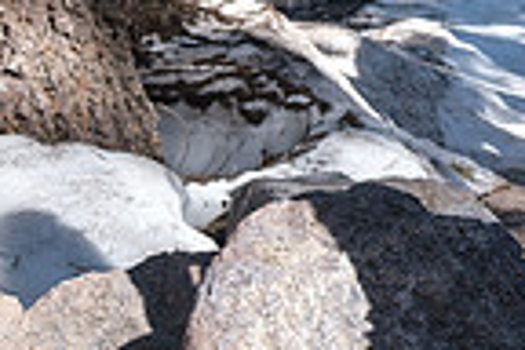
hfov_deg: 15.4
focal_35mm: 109
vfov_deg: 11.8
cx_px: 1014
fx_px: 1589
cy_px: -235
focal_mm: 18
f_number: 2.8
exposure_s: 1/1000
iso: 250
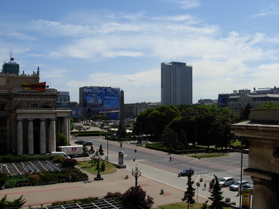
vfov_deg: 37.7
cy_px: 104
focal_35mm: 38
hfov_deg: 49.0
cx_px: 140
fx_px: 306
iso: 79
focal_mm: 6.3
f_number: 4.9
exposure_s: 1/886
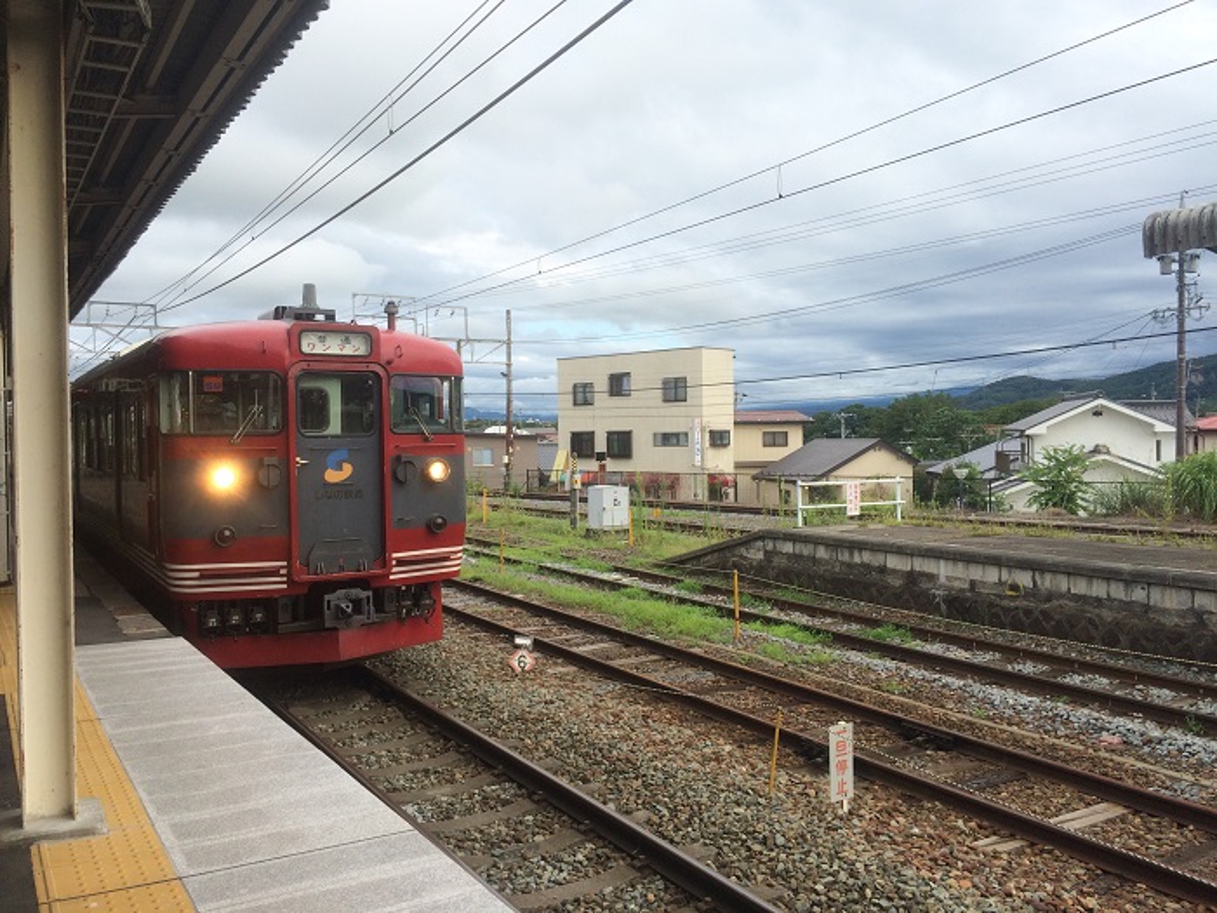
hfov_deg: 61.7
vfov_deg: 48.2
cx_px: 608
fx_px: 1020
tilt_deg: -0.9
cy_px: 456
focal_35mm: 29
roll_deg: +1.6
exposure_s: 1/471
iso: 32
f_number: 2.2
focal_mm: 4.15
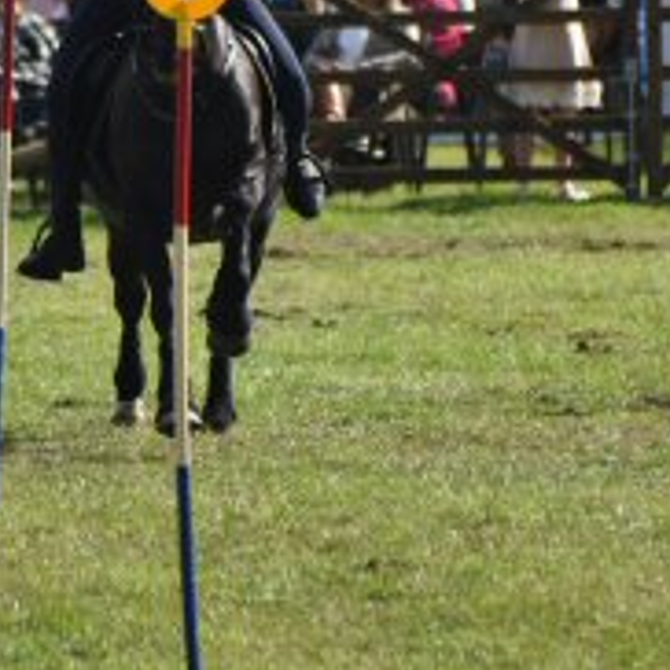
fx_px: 18635
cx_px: 214
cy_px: 155
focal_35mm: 851
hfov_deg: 2.1
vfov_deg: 2.1
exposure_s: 1/2000
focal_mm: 270
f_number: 7.1
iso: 400
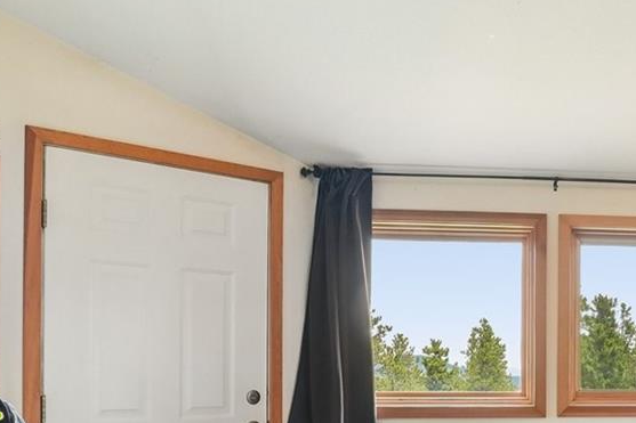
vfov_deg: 27.4
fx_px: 838
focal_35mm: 47
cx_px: 677
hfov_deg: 36.1
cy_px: 379
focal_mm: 11
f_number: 8
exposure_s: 1/20
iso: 500
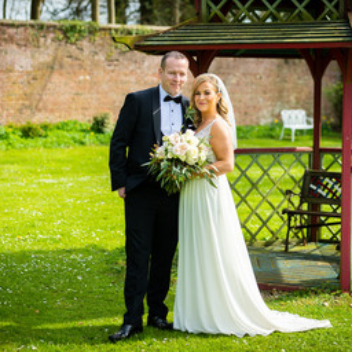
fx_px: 1070
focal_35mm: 93
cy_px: 179
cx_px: 180
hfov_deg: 18.7
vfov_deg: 18.7
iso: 160
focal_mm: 70
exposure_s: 1/1000
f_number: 2.8
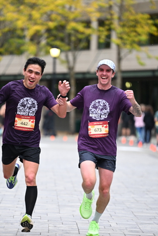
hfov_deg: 5.8
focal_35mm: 238
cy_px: 144
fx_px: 1564
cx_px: 54
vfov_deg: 8.6
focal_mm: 175
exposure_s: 1/1250
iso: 1250
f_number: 2.8
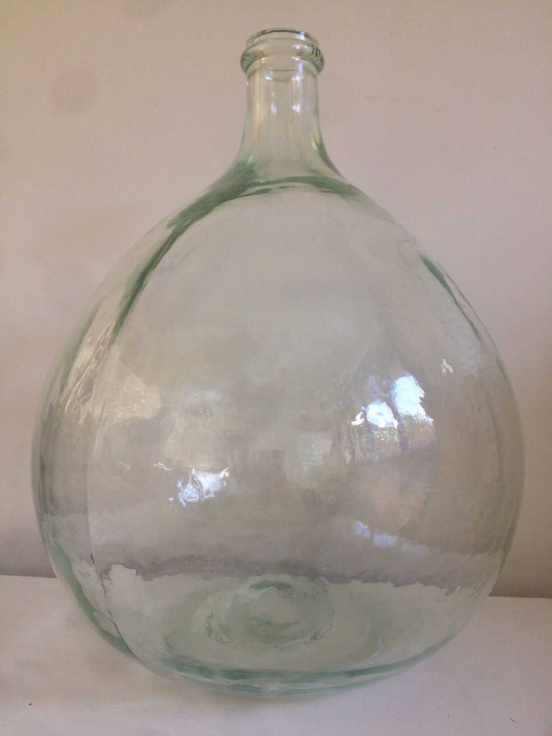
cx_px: 276
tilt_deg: -2.6
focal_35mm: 29
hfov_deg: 48.2
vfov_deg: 61.7
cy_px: 368
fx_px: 617
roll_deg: +0.6
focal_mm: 4.15
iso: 50
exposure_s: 1/50
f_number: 2.2
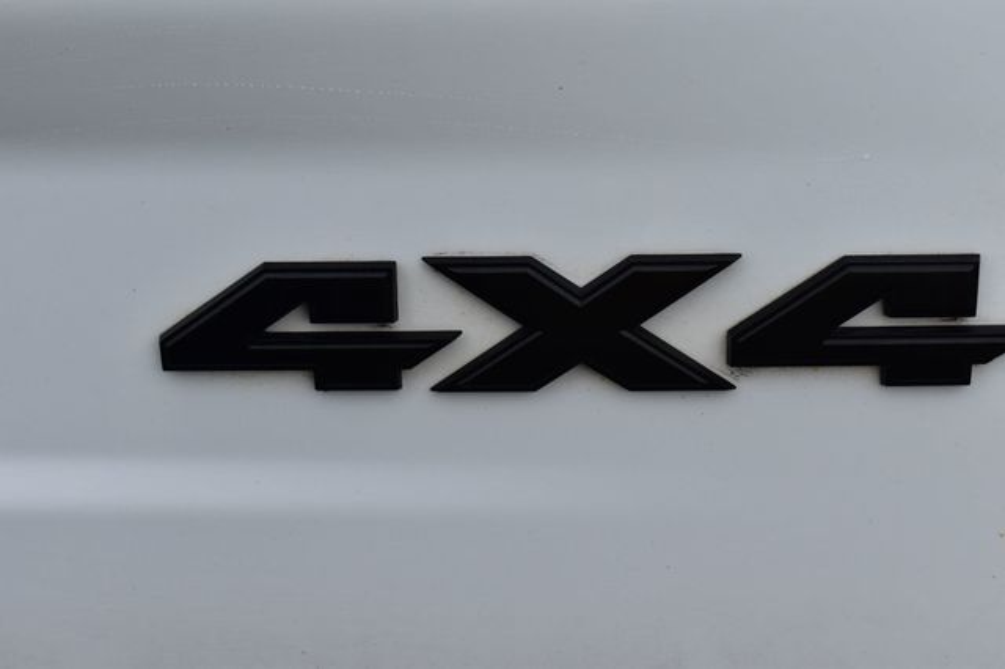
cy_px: 334
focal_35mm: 63
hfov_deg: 31.9
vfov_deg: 21.5
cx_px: 502
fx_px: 1758
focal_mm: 42
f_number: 10
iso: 400
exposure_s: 1/250
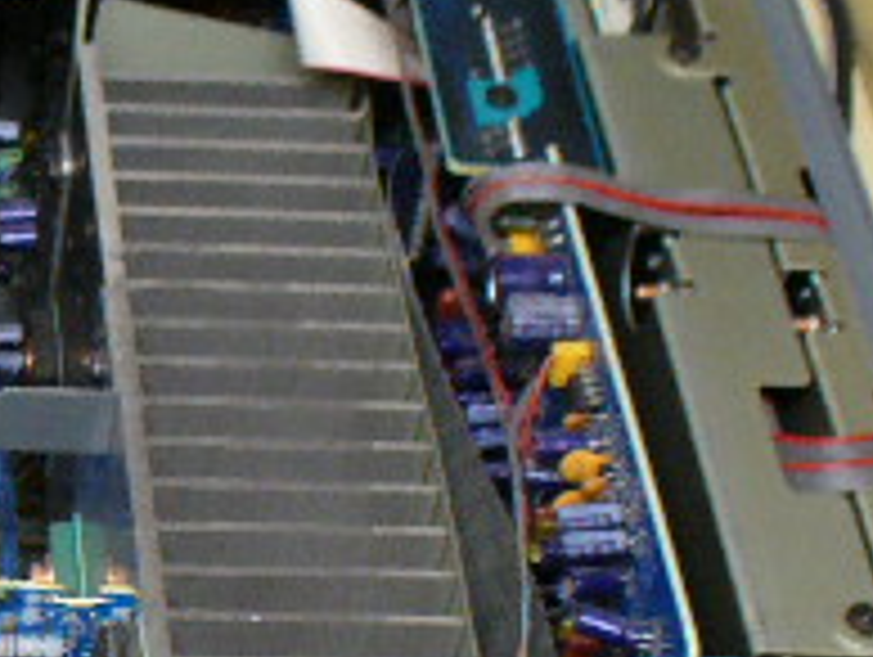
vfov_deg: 12.0
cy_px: 657
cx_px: -315
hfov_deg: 15.3
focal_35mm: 122
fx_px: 3081
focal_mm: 6.1
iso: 200
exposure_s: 1/10
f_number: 2.8
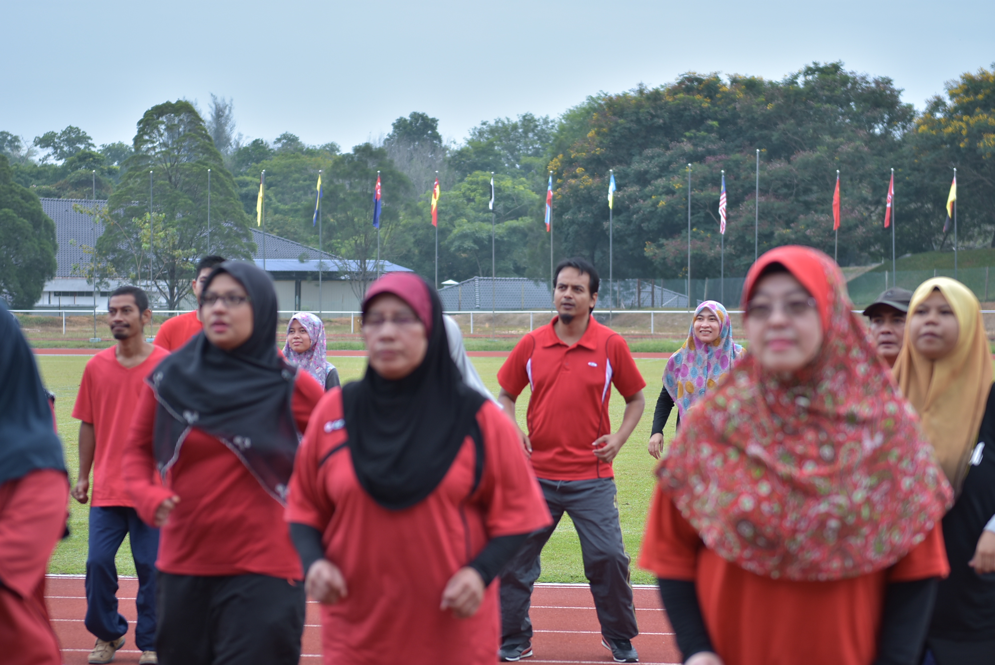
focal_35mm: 105
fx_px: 2904
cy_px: 332
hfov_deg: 19.4
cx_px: 498
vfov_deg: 13.1
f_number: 2.8
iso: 100
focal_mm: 70
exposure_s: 1/200
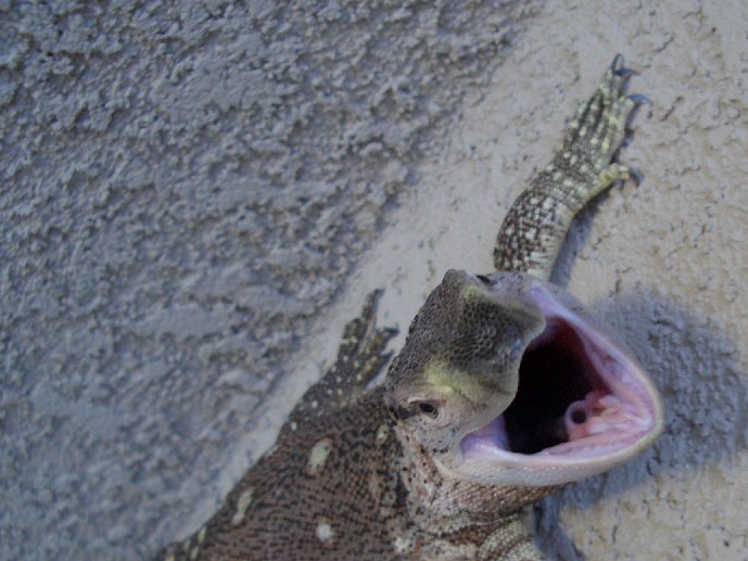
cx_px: 514
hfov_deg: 36.3
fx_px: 1124
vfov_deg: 27.8
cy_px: 380
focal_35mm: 52
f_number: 2.6
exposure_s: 1/13
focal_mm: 5.8
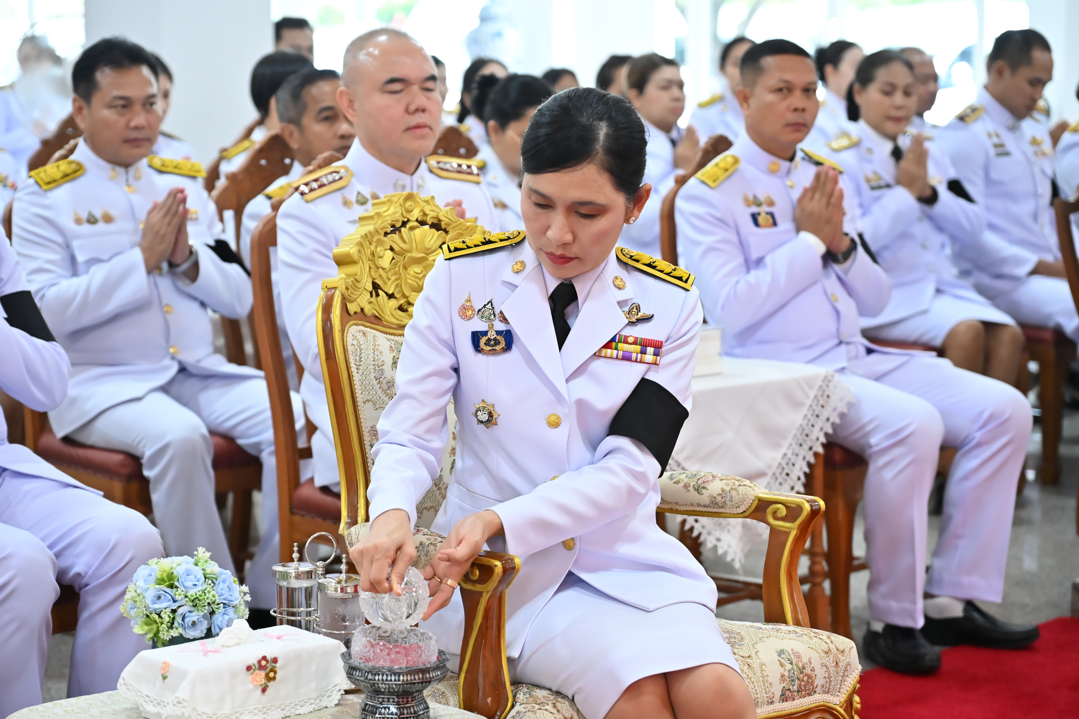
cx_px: 540
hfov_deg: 25.4
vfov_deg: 17.1
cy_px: 360
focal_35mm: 80
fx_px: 2398
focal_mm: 80
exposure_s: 1/250
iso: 5000
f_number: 4
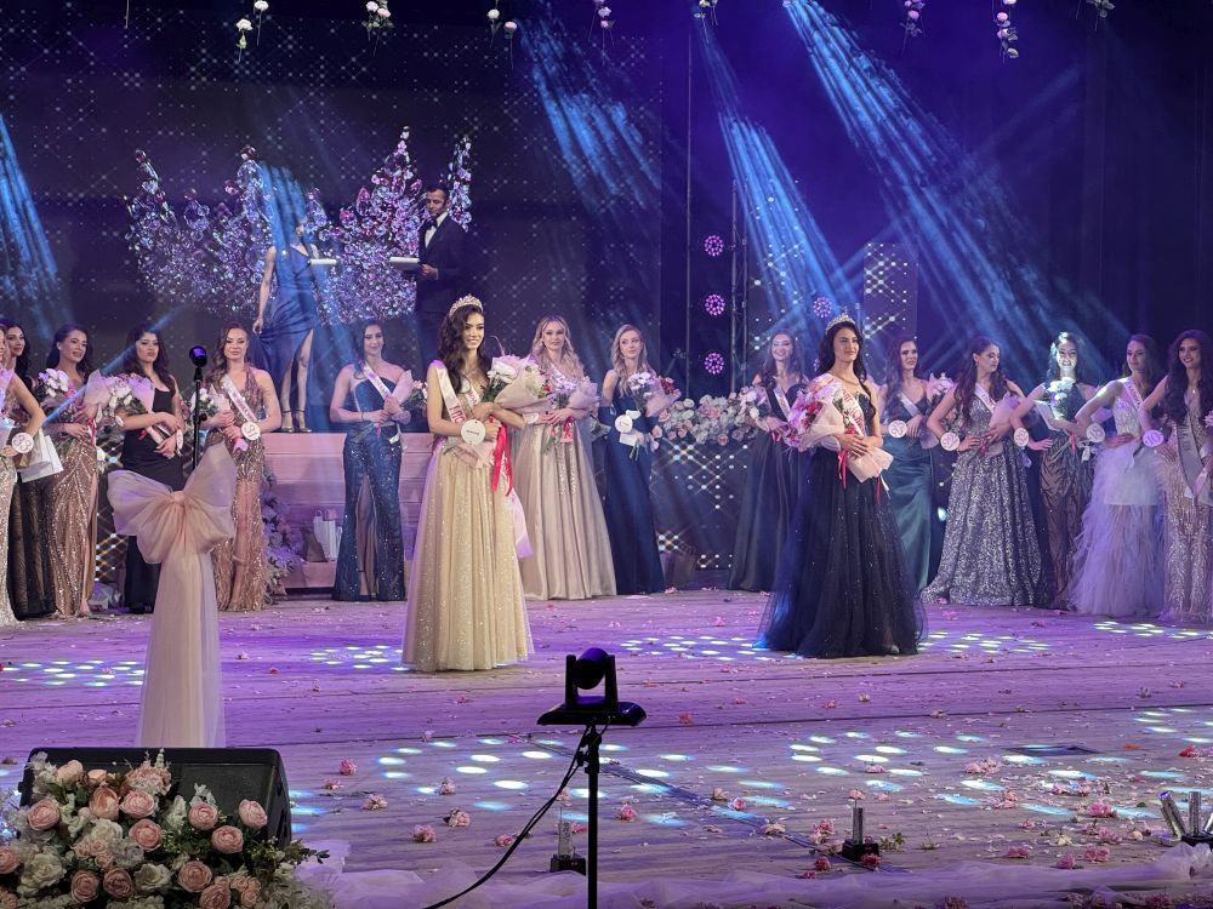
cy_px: 454
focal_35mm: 77
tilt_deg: -0.7
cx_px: 606
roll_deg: -0.6
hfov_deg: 25.3
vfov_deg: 19.1
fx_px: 2698
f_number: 2.8
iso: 200
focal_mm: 9
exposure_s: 1/60
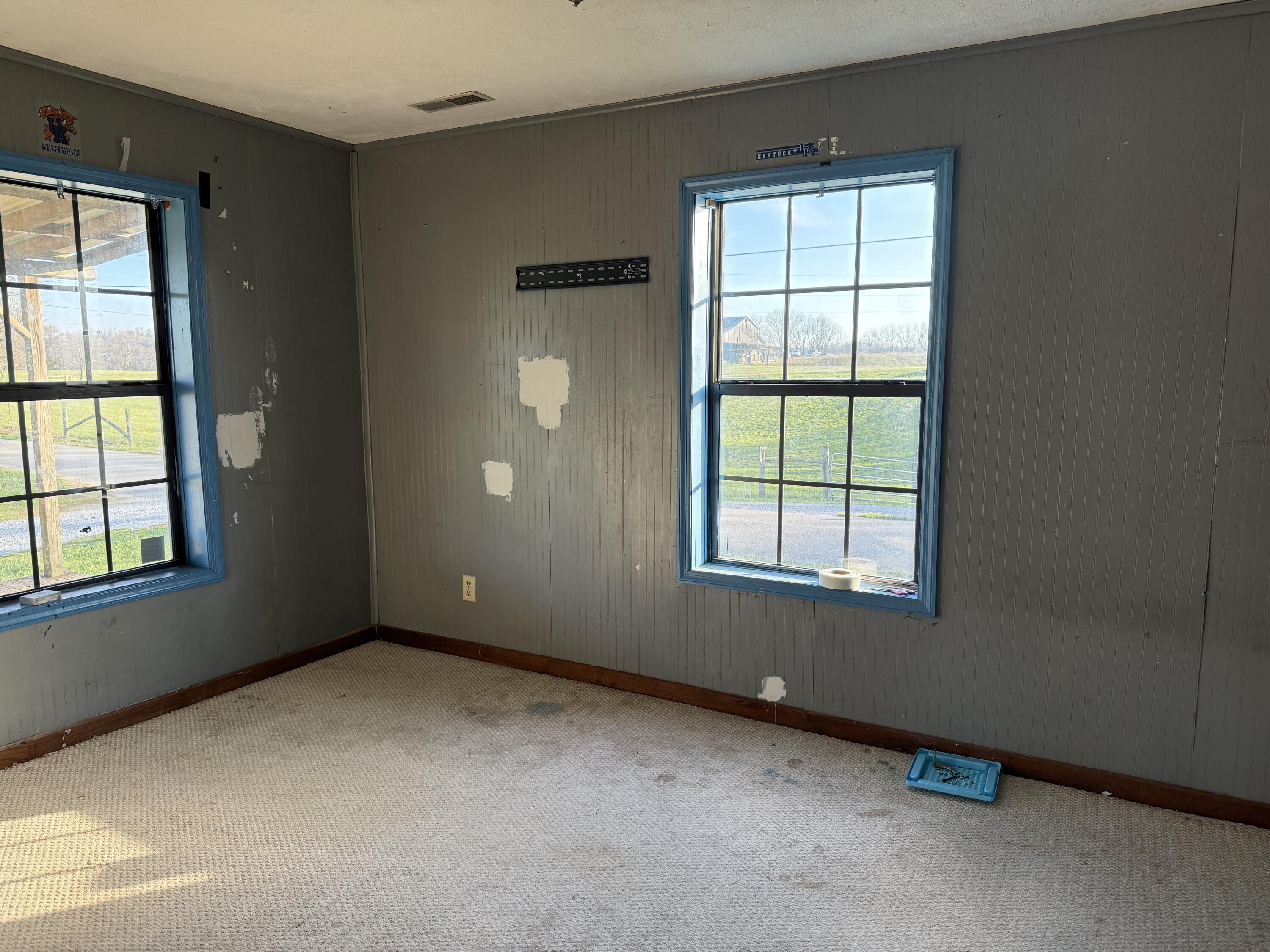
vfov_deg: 56.8
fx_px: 881
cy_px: 476
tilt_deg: -7.1
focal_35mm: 24
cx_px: 635
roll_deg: +0.7
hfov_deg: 71.6
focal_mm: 6.76
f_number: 1.78
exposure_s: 1/234
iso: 160
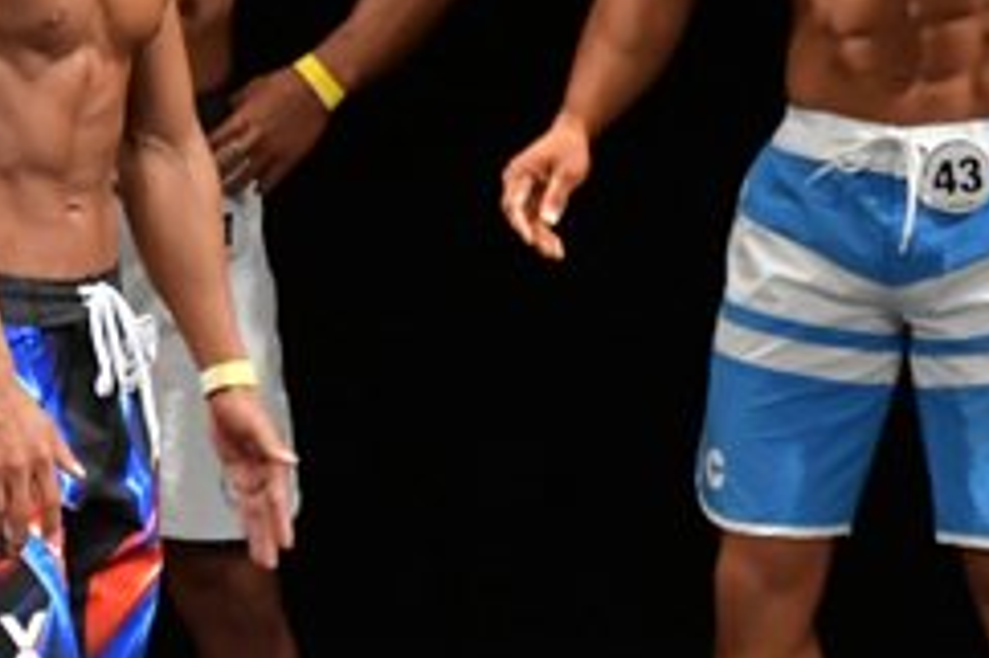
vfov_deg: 1.4
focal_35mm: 960
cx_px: 394
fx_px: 26355
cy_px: 384
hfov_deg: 2.1
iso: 3200
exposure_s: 1/400
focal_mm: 200
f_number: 5.6
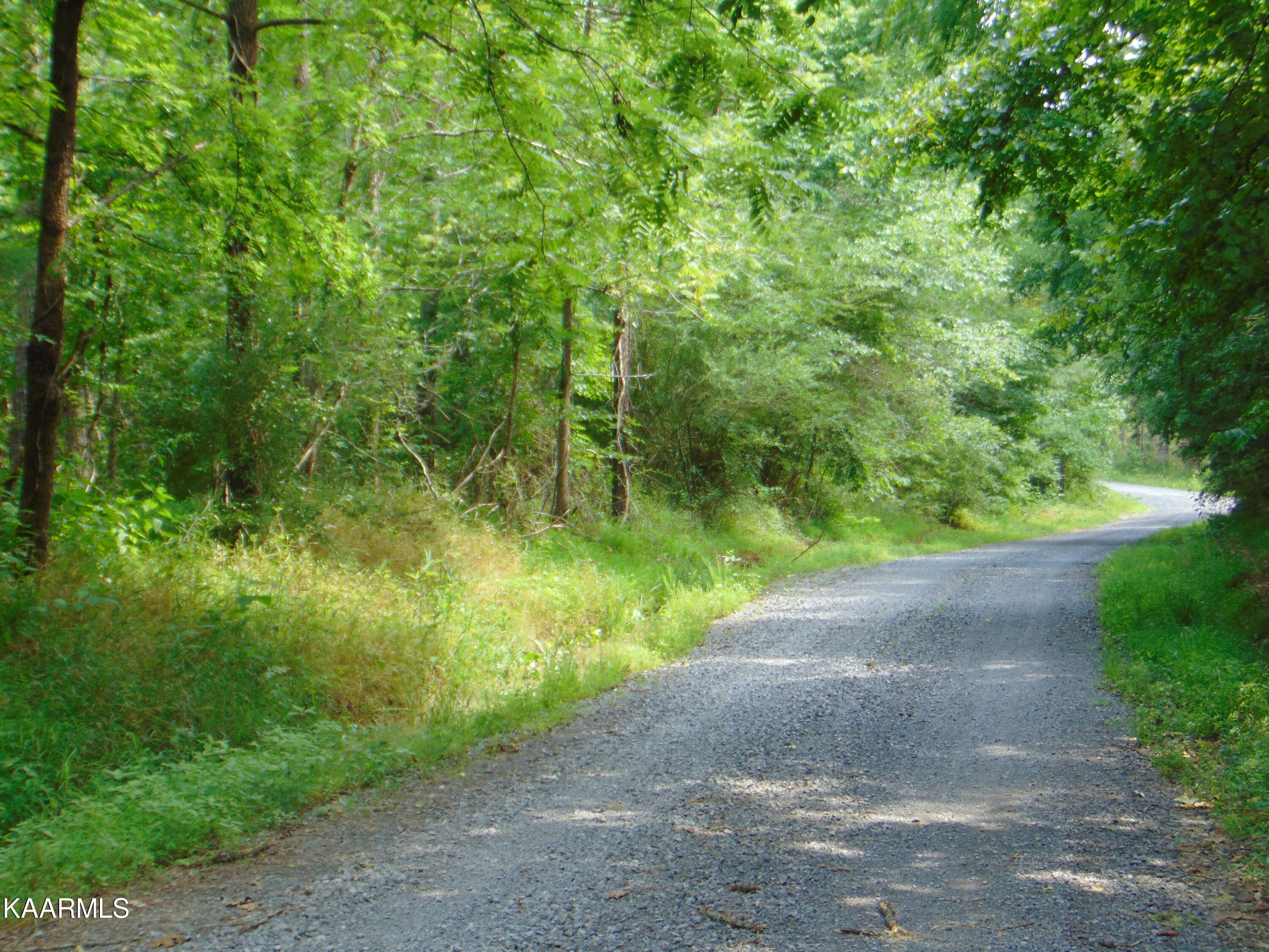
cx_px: 634
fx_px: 2603
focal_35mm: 71
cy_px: 476
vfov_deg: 20.7
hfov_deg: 27.4
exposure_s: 1/80
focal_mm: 12.8
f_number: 3.7
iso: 80
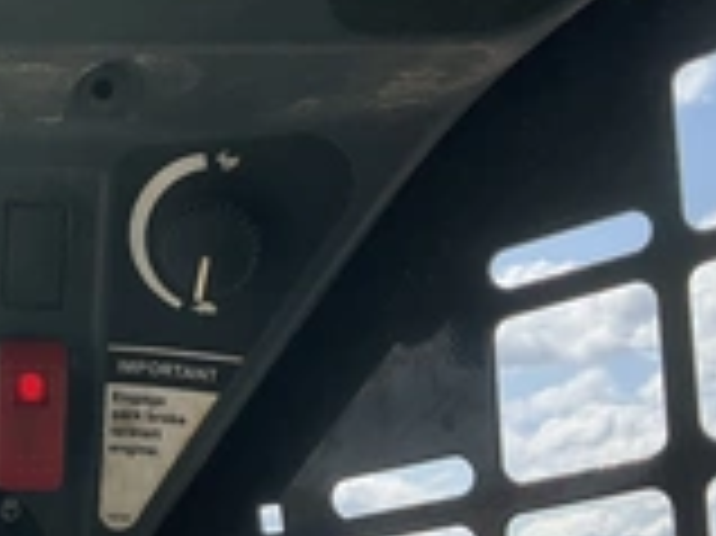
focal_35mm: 73
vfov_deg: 20.1
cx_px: -36
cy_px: 212
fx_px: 1509
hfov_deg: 25.1
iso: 25
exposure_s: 1/1311
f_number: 1.8
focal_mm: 3
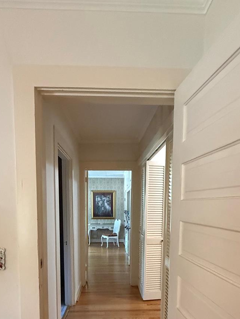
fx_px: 231
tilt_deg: -5.1
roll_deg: +0.4
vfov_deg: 66.2
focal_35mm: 25
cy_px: 228
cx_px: 120
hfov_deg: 54.9
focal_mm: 2.22
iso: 1000
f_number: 2.2
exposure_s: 1/60
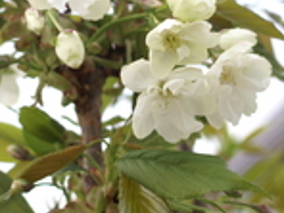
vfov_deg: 15.0
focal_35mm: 98
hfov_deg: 20.0
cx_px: 161
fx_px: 804
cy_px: 41
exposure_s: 1/1500
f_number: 3.5
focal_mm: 24
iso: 200
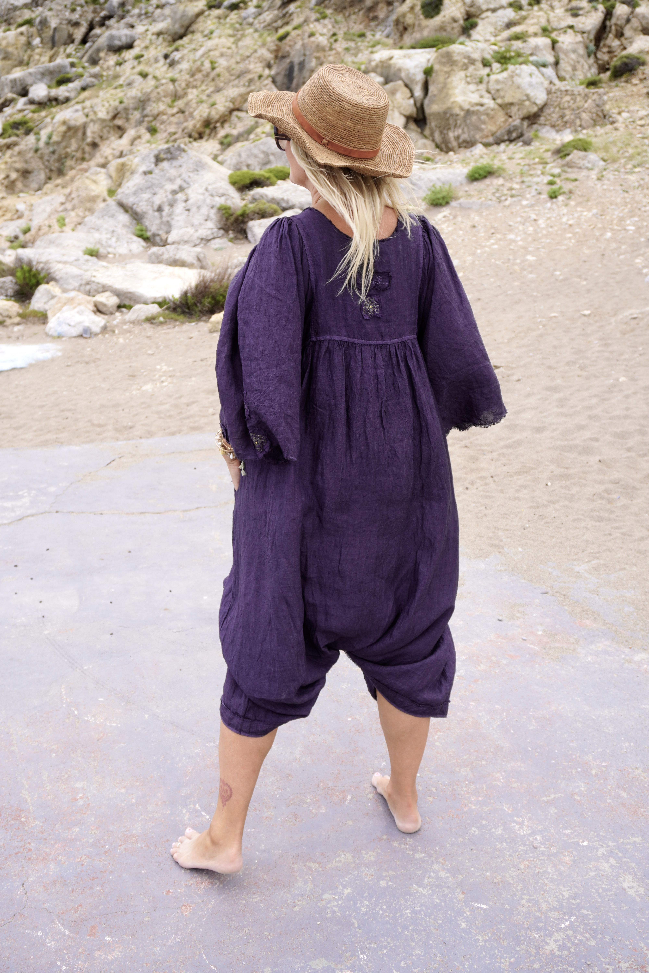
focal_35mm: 38
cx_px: 324
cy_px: 486
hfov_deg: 35.5
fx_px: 1014
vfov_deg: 51.3
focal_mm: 25
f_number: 5
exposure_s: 1/320
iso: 100
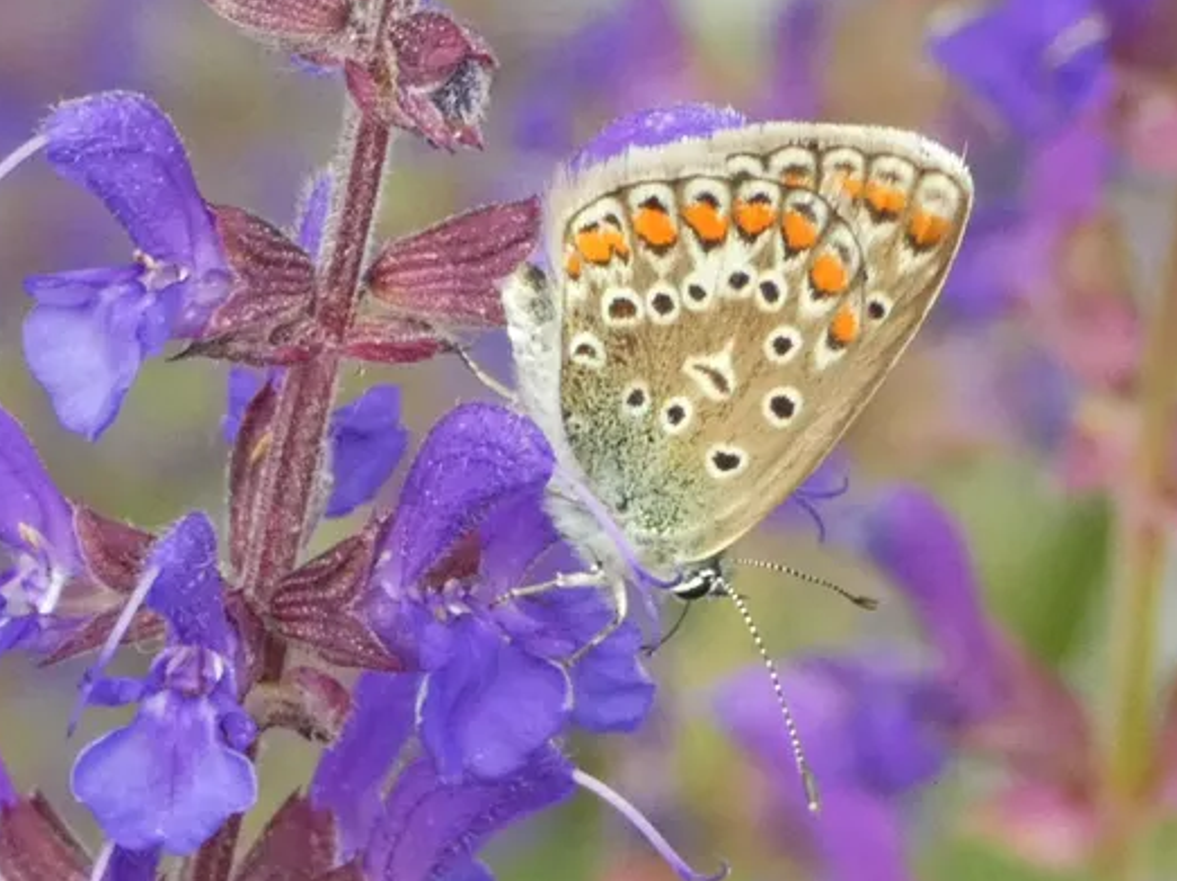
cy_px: 415
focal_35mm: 157
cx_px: 543
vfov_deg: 9.4
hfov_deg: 12.6
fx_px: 5336
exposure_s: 1/80
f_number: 5.2
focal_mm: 22.9
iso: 400
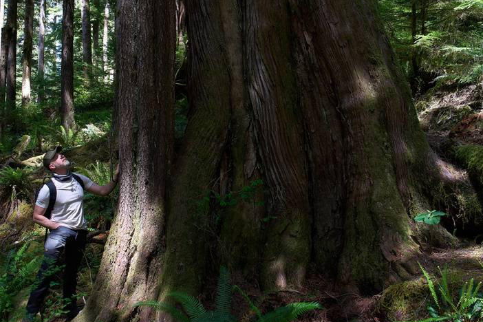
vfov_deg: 37.8
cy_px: 167
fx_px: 470
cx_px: 220
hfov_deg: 54.4
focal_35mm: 35
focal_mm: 24
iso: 250
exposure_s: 1/100
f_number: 5
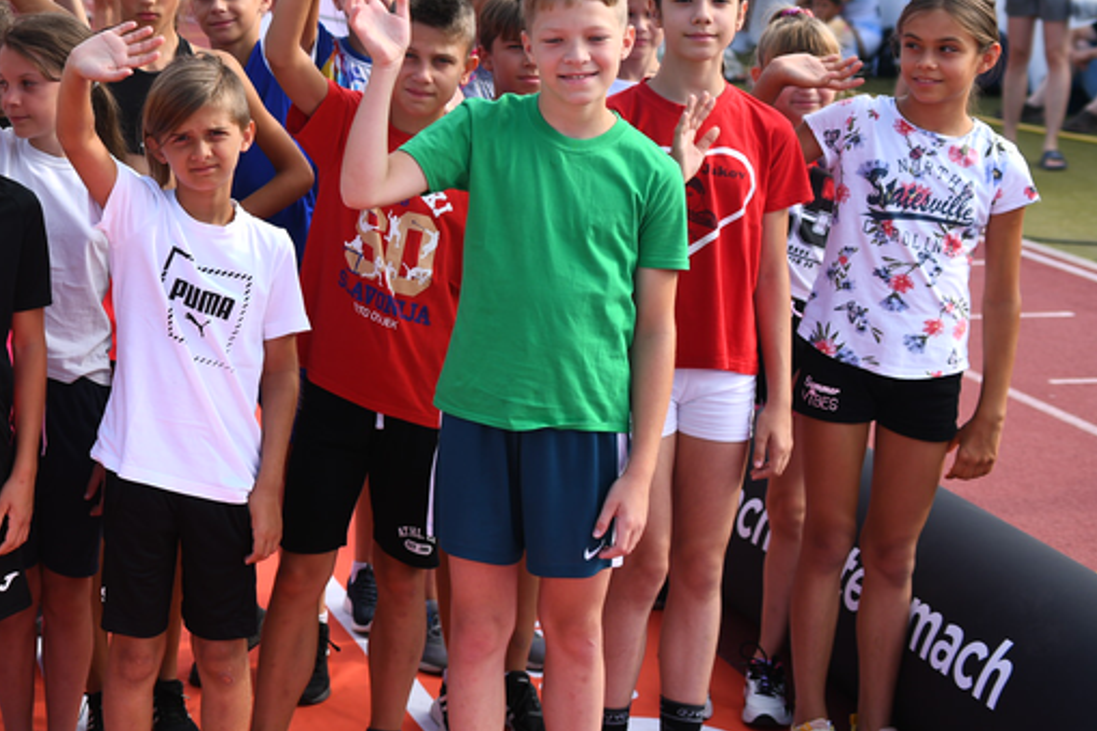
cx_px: -235
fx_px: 2681
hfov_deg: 21.4
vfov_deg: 15.3
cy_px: 42
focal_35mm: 88
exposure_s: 1/320
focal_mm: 35
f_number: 2.8
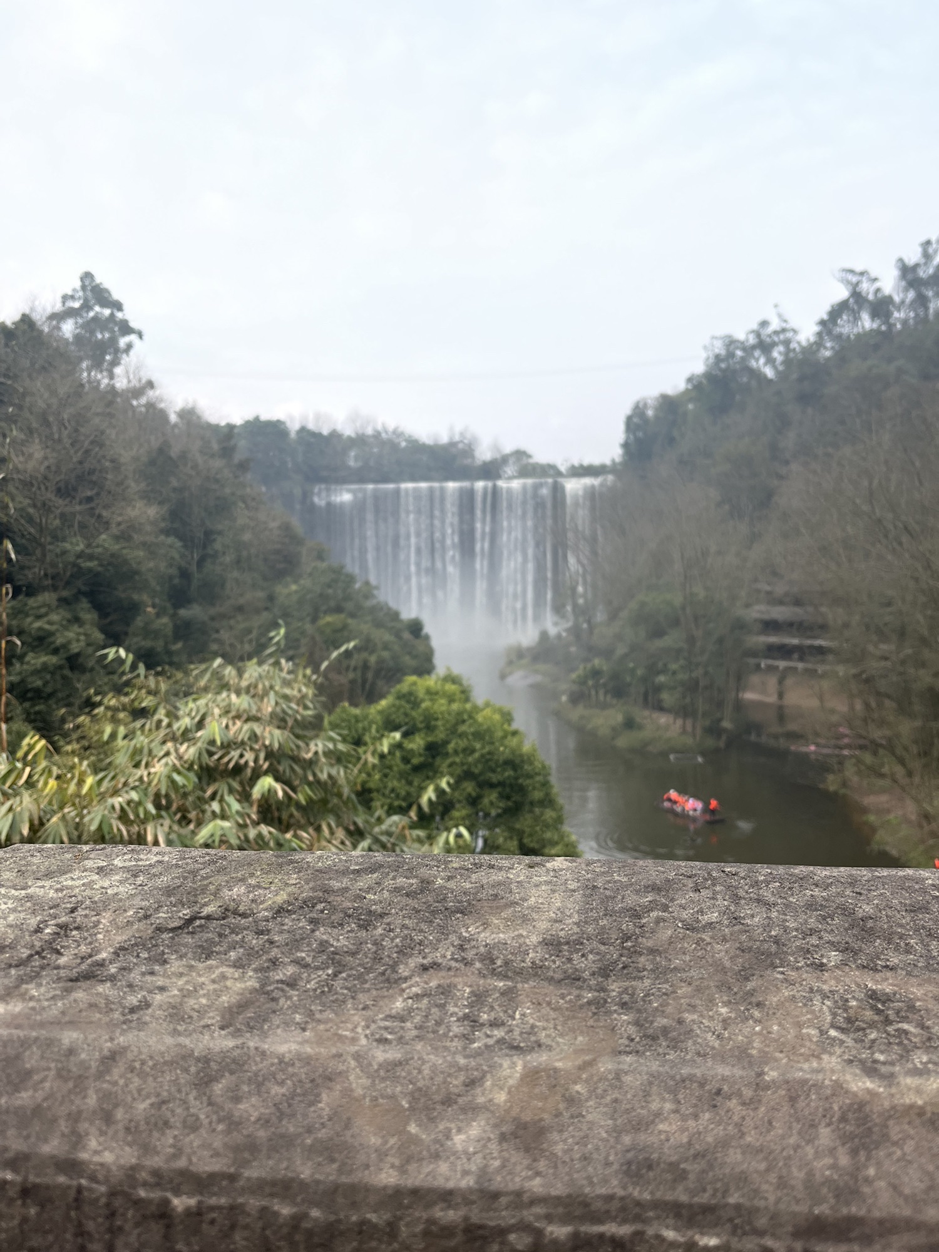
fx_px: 940
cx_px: 470
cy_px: 626
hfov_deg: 53.1
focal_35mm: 26
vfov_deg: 67.3
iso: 50
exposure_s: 1/1497
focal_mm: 5.1
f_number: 1.6
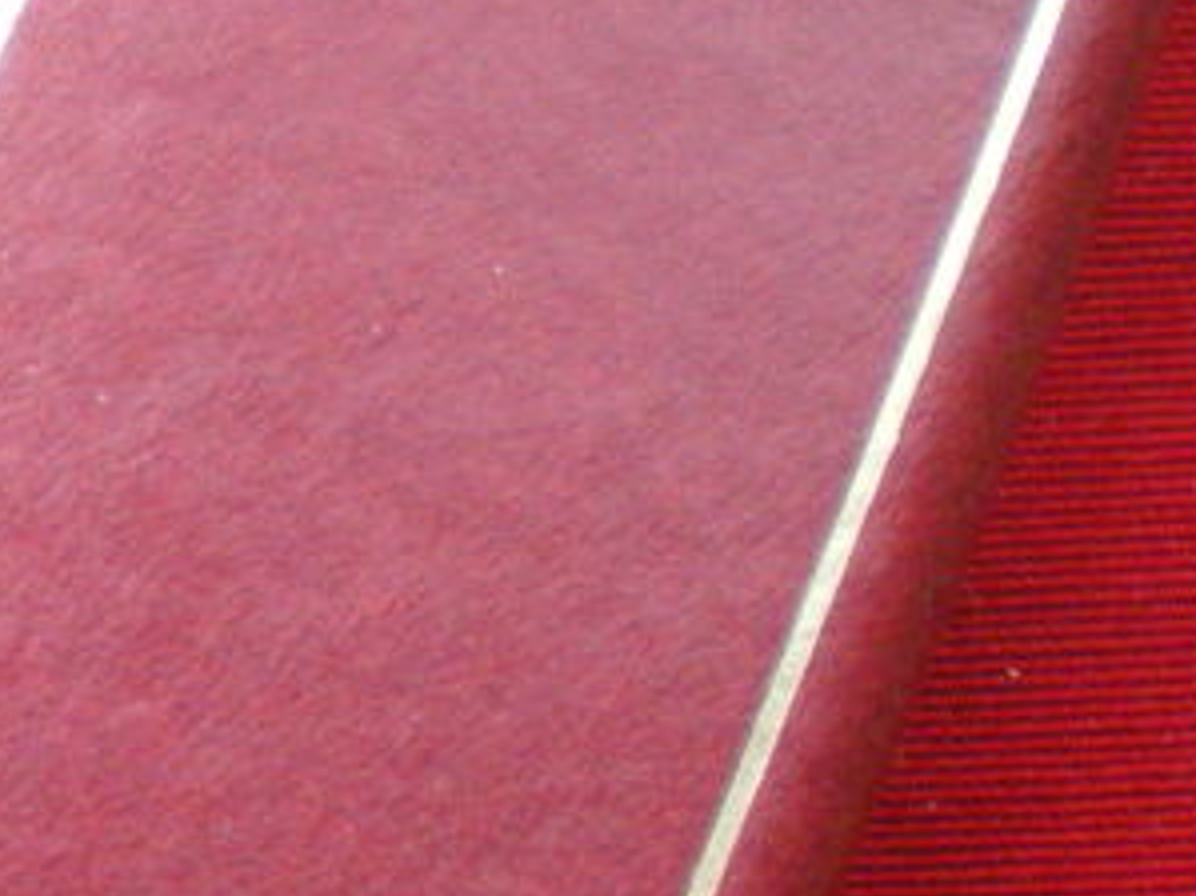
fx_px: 4386
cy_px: 360
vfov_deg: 11.7
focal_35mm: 127
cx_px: -520
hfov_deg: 14.6
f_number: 3.1
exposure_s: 1/25
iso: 400
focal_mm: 6.3
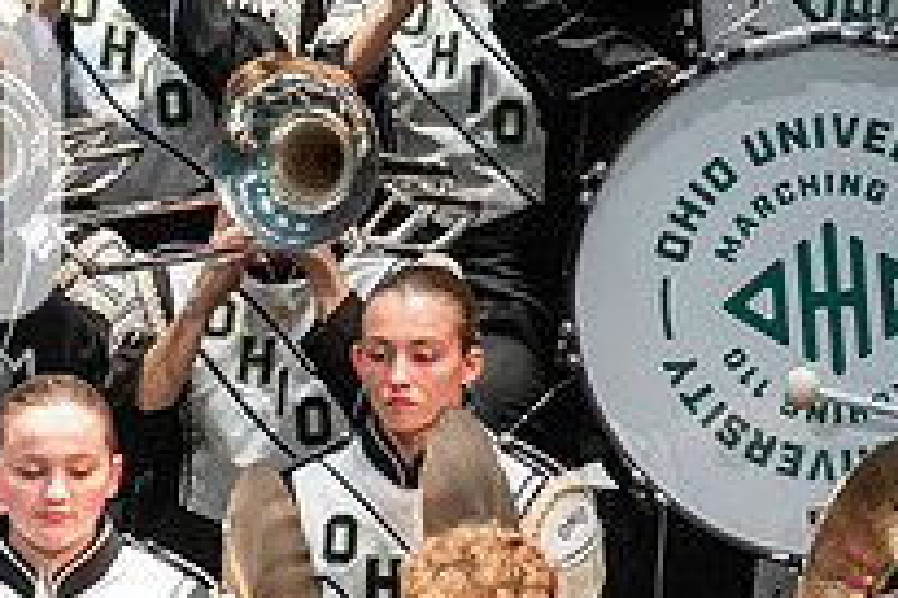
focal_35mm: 843
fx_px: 21011
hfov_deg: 2.4
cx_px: -266
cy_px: 205
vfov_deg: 1.6
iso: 5000
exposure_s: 1/400
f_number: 5.6
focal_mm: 300
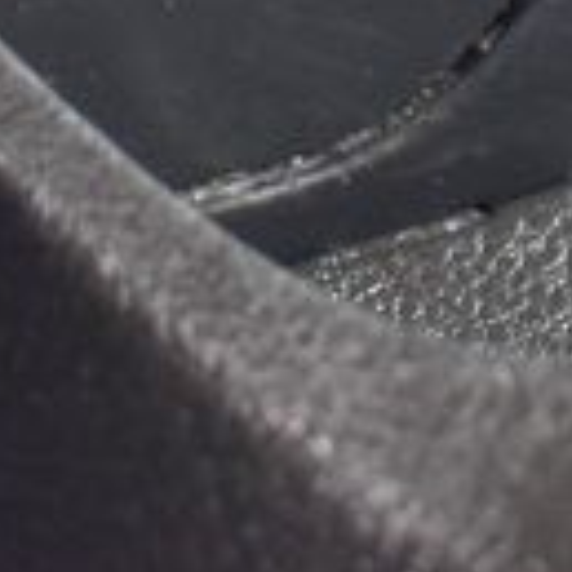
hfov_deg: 7.8
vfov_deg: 7.4
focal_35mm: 223
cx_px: 727
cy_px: -776
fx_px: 4169
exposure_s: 1/15
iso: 1600
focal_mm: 22
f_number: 4.5
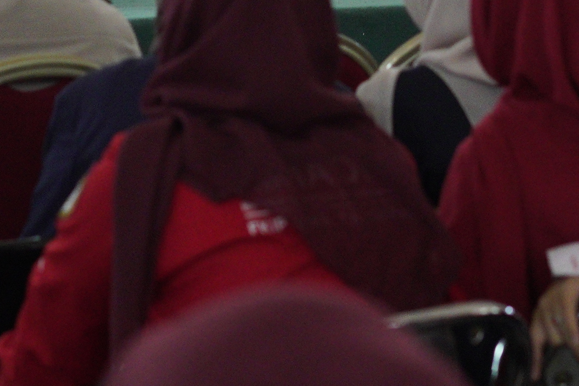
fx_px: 3409
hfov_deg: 9.6
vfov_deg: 6.4
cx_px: -32
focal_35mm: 212
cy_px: -169
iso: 3200
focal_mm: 50
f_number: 3.5
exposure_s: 1/80
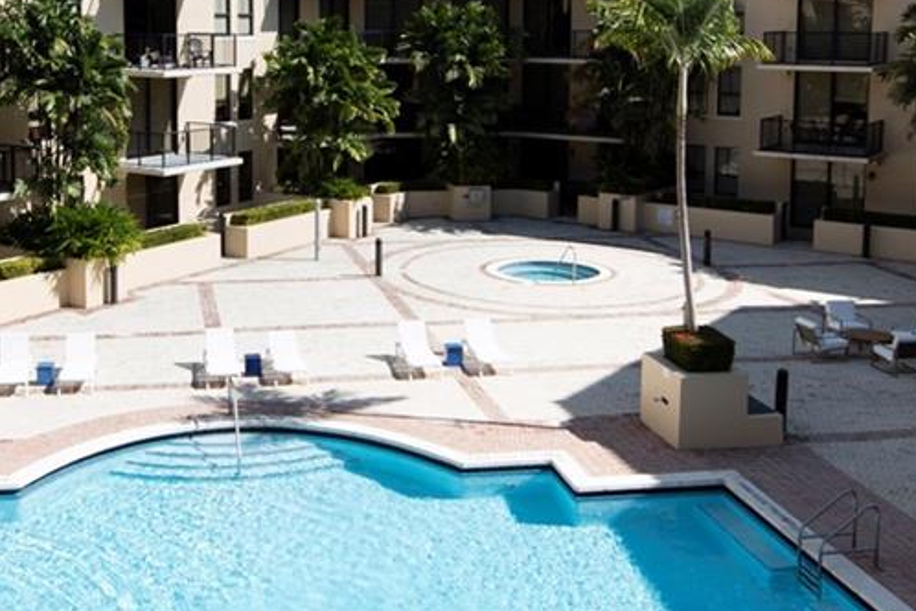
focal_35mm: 45
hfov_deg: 42.9
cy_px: 130
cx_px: 292
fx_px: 1145
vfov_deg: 29.2
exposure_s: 1/1250
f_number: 5
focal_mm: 14
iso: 200
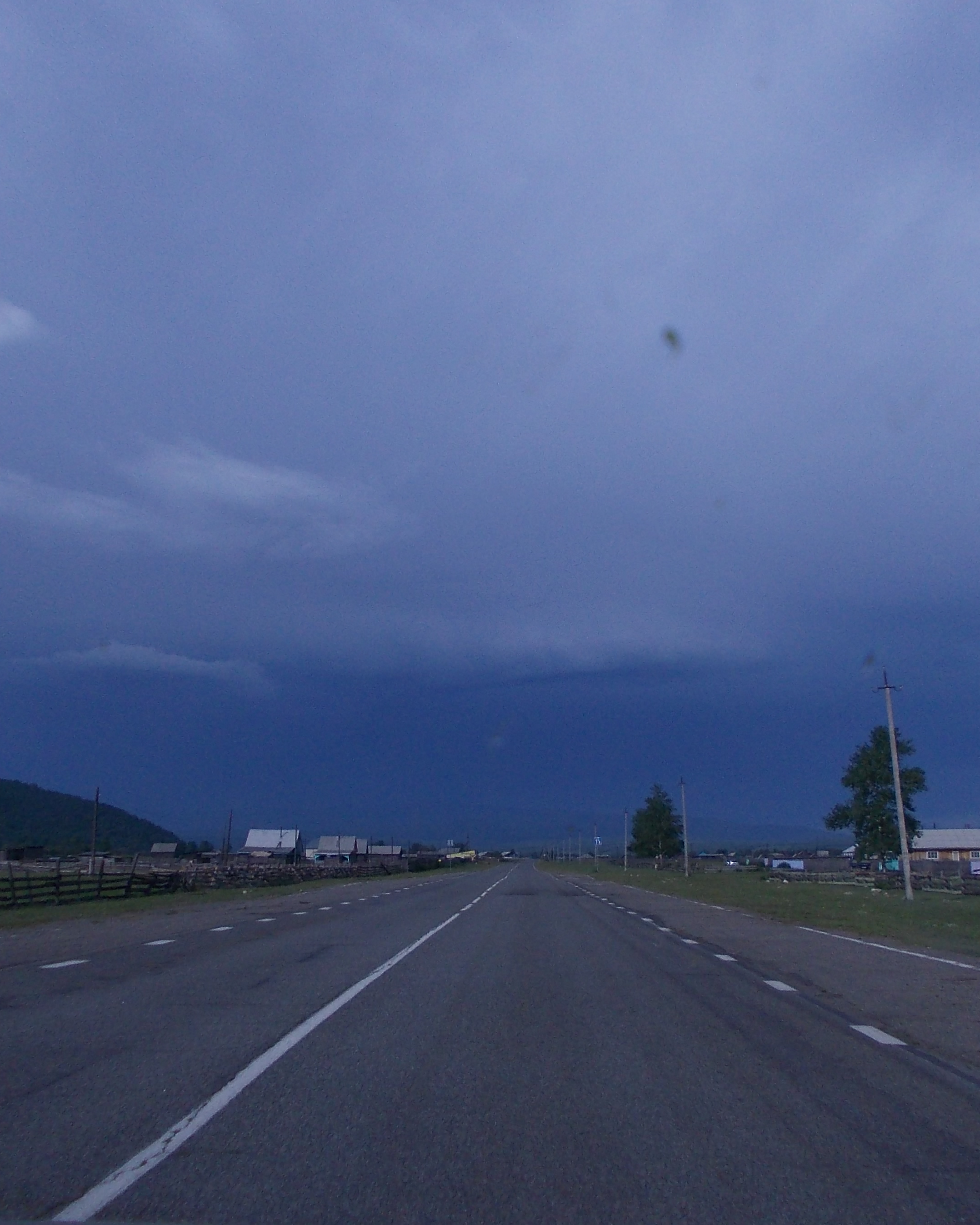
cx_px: 554
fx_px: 1341
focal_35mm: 37
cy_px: 611
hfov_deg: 40.1
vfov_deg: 49.1
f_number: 5.4
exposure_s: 1/1000
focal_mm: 4
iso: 80
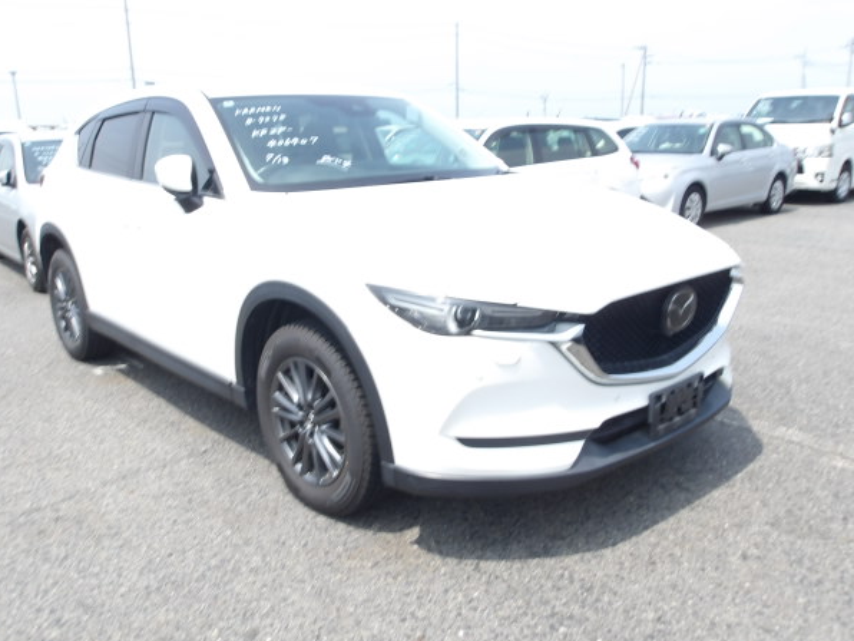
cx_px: 418
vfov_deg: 48.2
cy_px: 318
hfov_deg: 61.7
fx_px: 715
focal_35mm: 29
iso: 100
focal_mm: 4.9
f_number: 10.4
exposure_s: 1/60
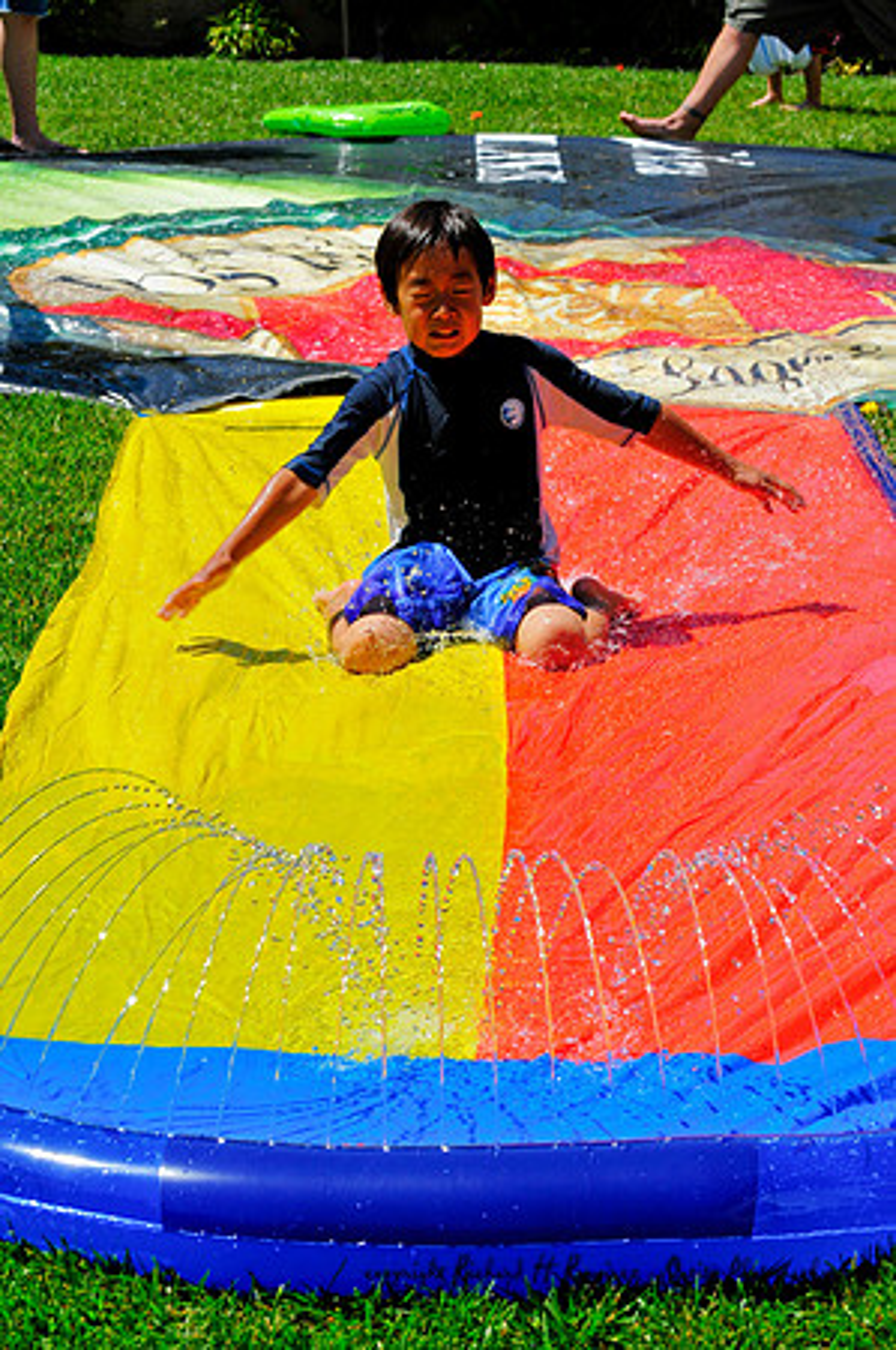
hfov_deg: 13.0
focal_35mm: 105
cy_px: 675
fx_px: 3929
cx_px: 448
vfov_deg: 19.5
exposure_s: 1/640
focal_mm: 70
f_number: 10
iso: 400
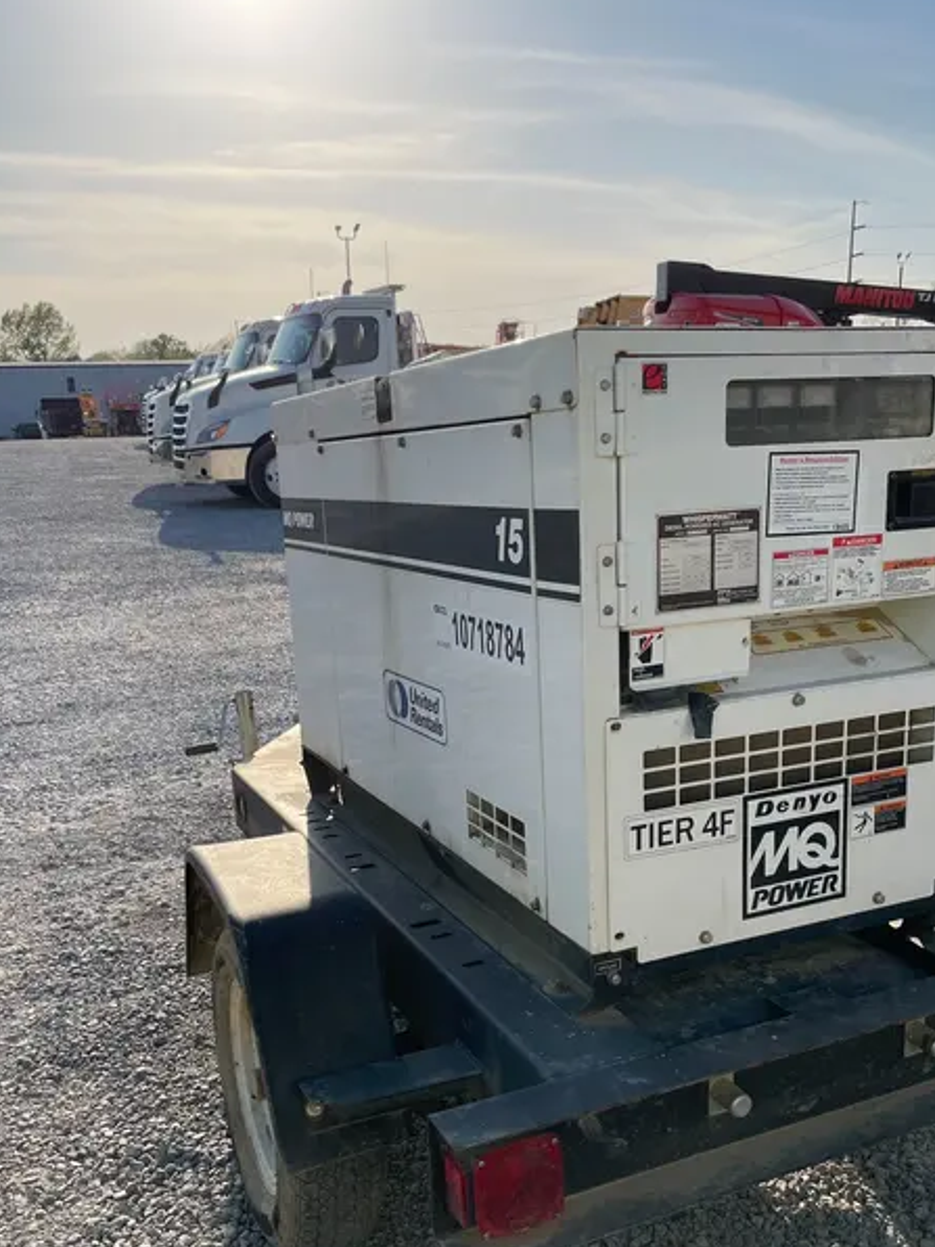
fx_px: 1152
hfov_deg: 44.2
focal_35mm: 32
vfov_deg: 56.4
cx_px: 485
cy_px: 748
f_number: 1.6
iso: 50
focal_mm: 4.2
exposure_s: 1/5051
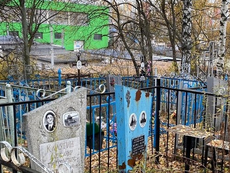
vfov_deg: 27.1
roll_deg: -5.1
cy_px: 133
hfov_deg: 35.2
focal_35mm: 53
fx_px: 352
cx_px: 176
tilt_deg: -14.1
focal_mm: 4.25
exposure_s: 1/121
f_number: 1.8
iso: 100
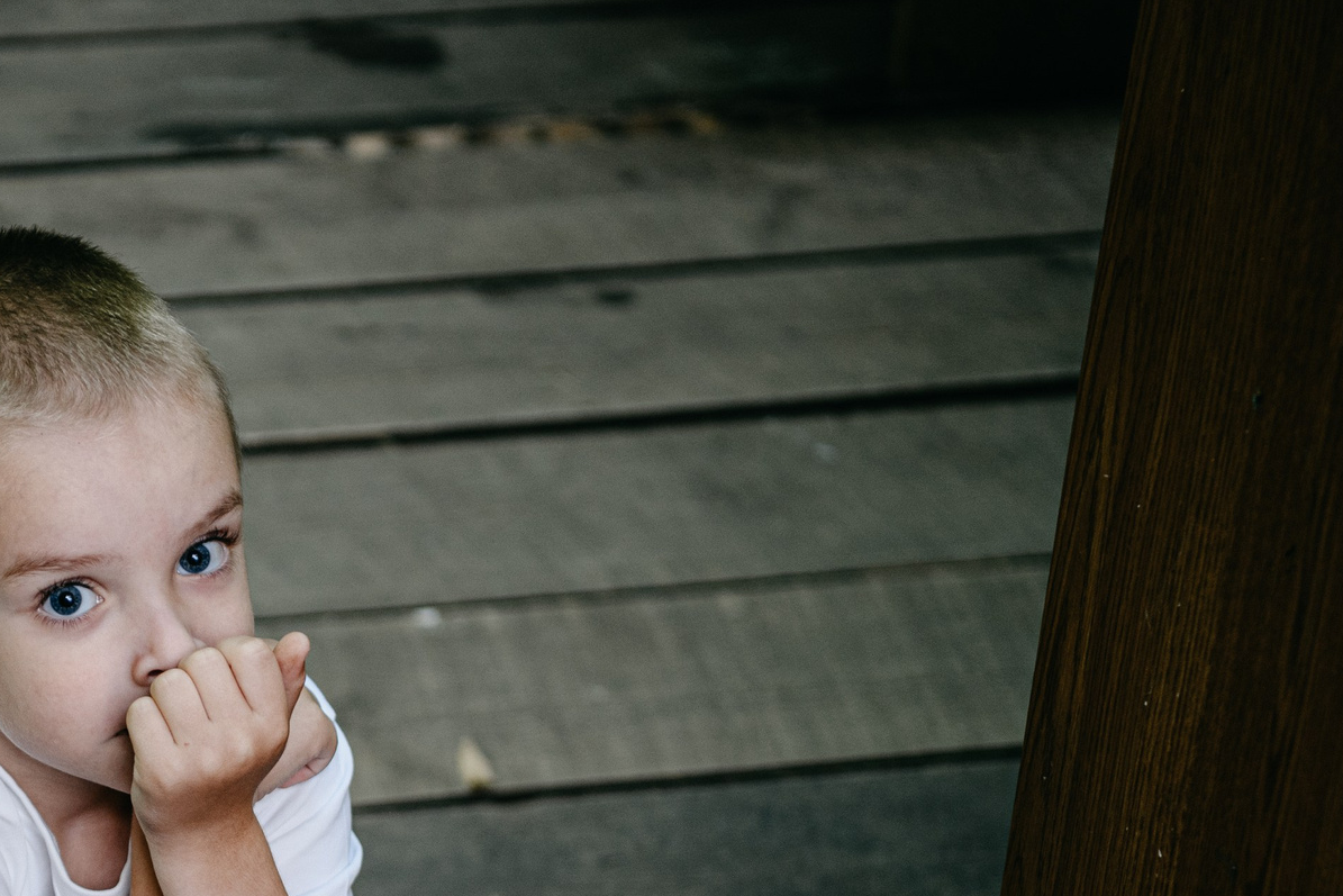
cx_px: 92
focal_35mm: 150
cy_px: 901
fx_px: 5596
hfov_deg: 13.5
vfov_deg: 9.1
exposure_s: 1/160
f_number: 3.2
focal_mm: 70
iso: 500
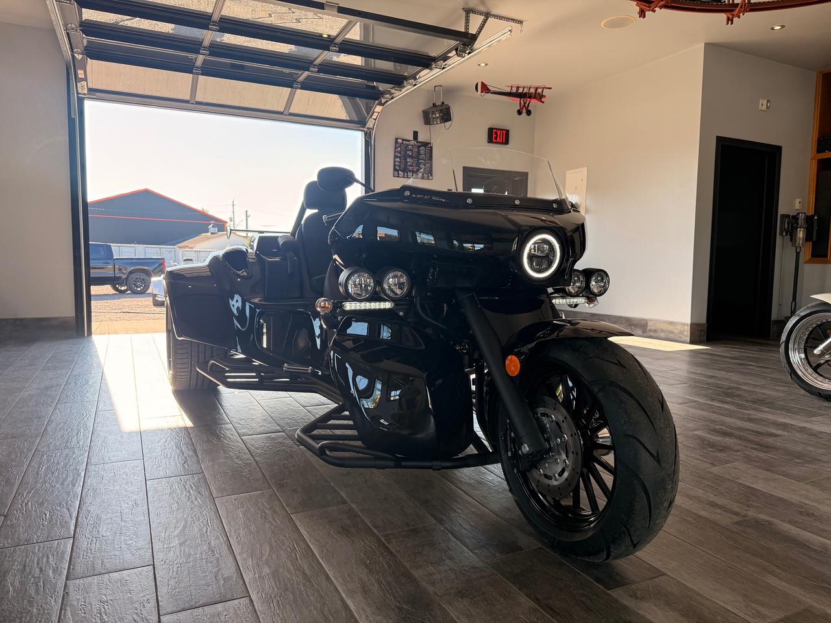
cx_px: 416
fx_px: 576
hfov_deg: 71.6
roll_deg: -0.7
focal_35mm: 24
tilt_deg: -4.7
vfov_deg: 56.8
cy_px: 312
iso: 100
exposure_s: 1/430
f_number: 1.78
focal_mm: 6.76
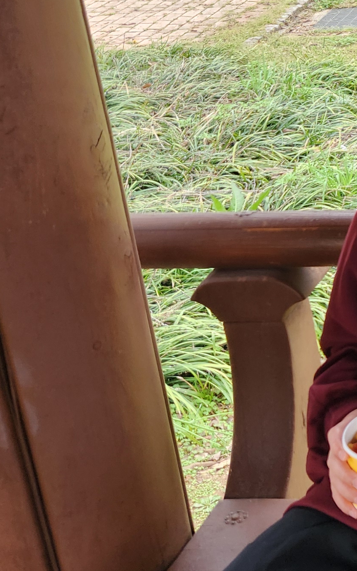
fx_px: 1136
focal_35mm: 73
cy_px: 96
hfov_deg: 14.5
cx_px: 737
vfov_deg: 27.5
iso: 64
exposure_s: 1/180
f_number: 1.8
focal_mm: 5.4
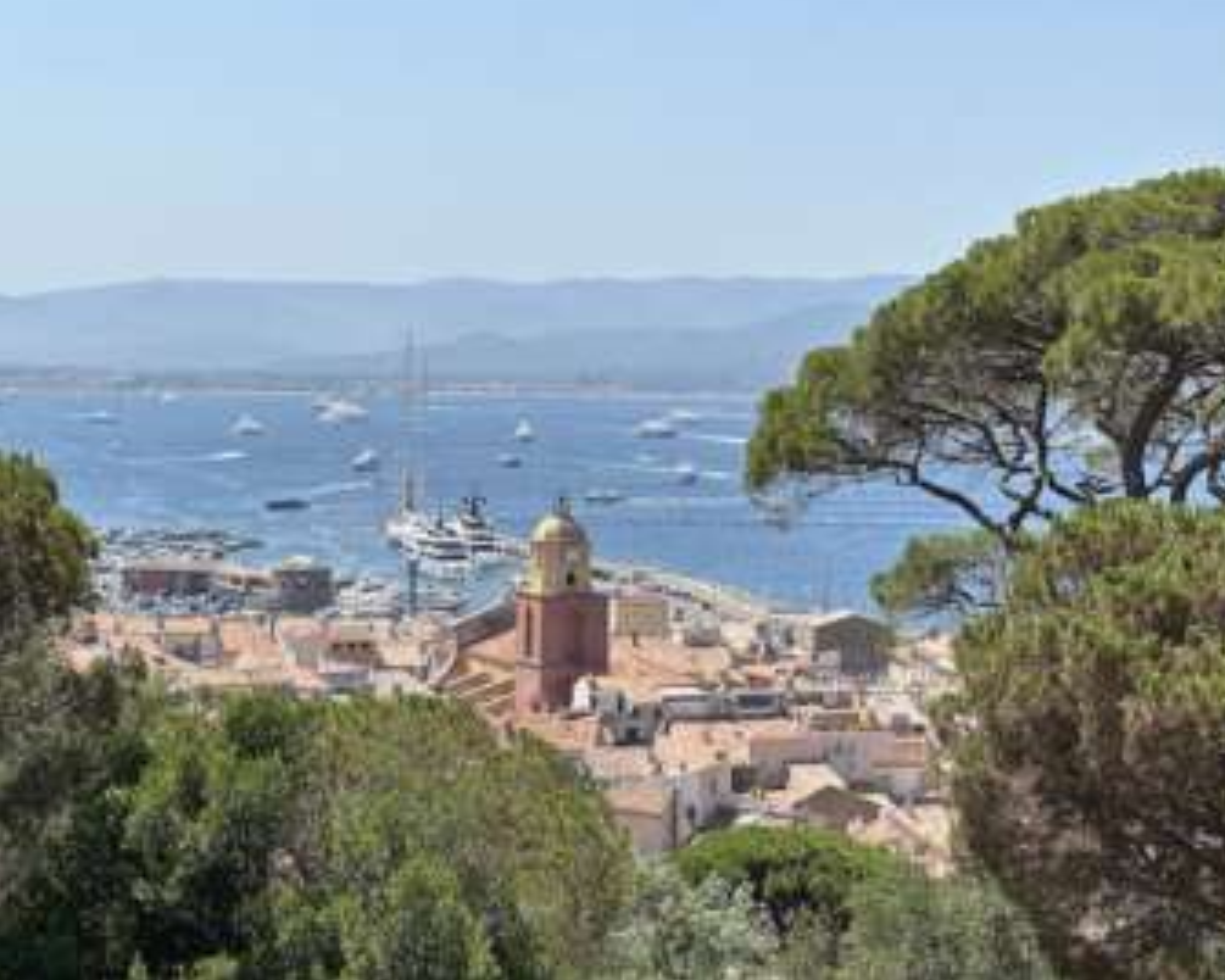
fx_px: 3009
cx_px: 666
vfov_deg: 18.5
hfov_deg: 23.0
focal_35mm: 83
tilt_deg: -2.4
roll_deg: -0.5
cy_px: 479
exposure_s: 1/494
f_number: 2.8
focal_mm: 9
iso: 32
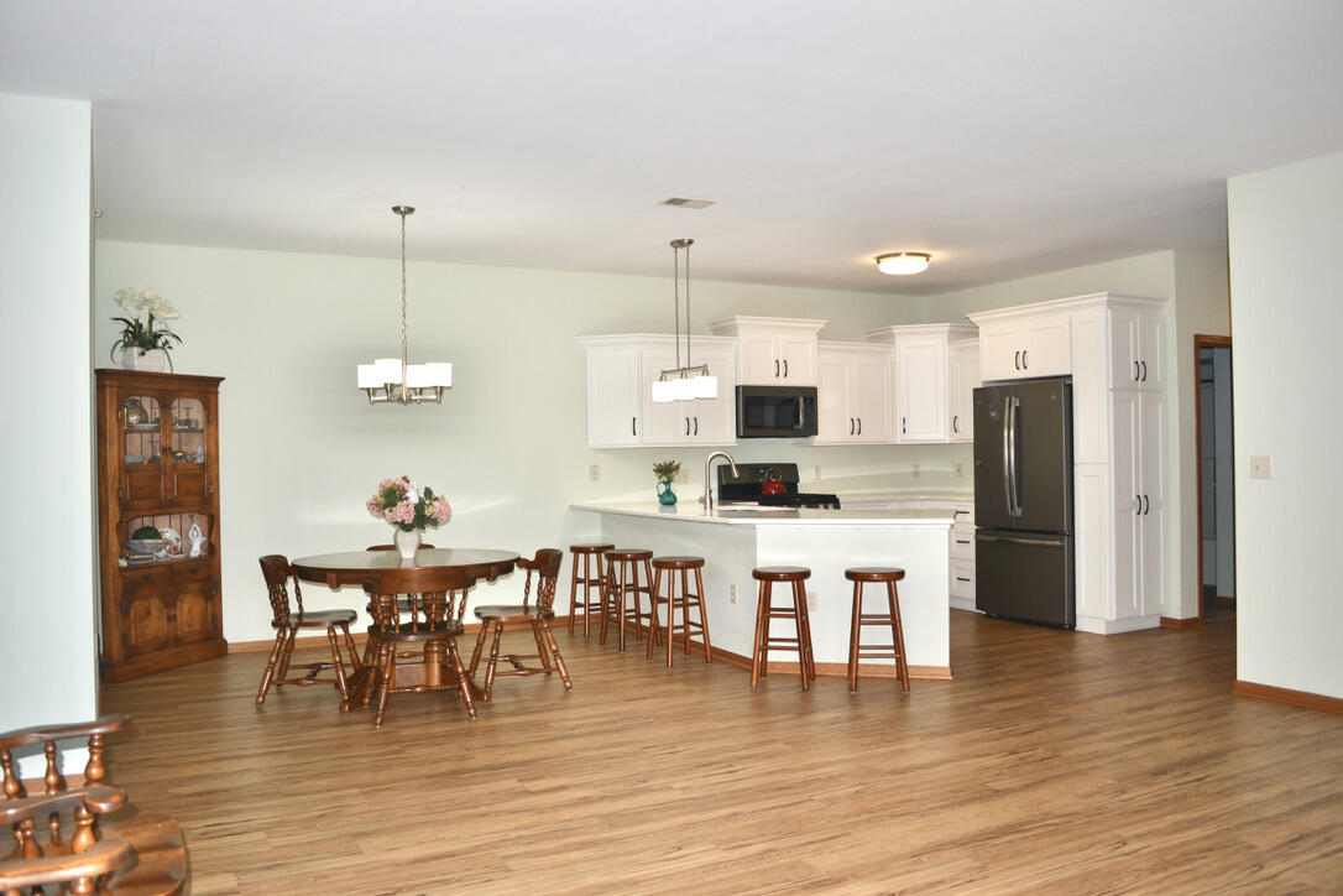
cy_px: 448
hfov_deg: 67.4
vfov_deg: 47.9
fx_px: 1007
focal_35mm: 27
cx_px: 672
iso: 100
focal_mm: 18
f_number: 3.5
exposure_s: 1/80
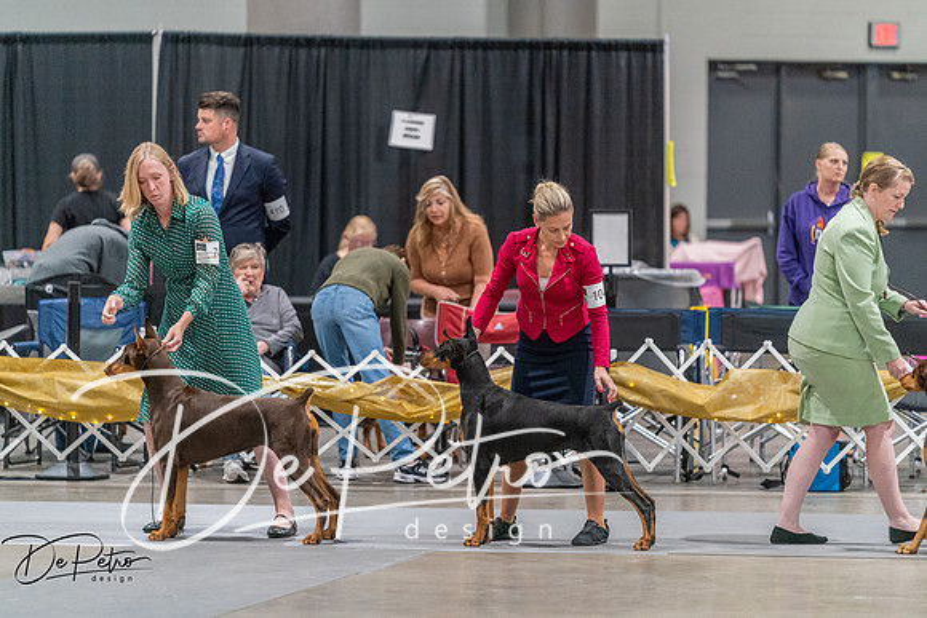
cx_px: 464
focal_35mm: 200
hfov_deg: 10.3
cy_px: 309
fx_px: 5151
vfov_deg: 6.9
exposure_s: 1/250
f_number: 2.8
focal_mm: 200
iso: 6400
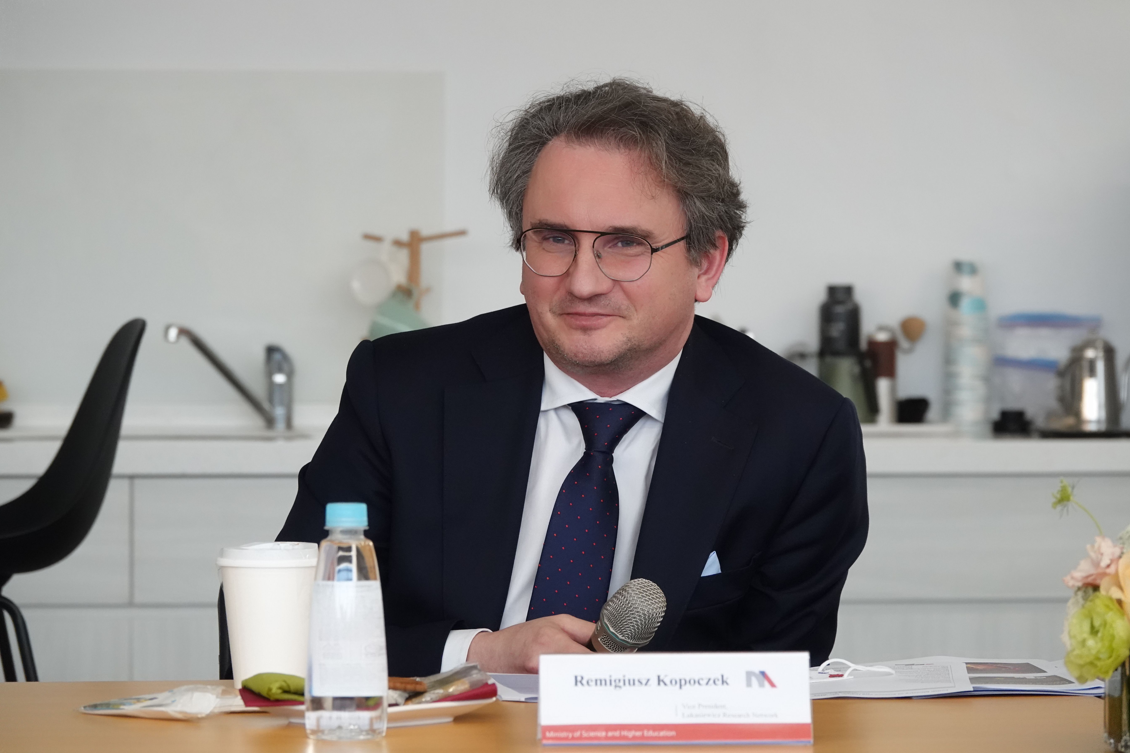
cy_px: 373
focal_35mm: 194
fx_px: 6089
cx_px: 565
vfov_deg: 7.1
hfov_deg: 10.6
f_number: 4
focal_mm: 70.27
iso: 2500
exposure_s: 1/250
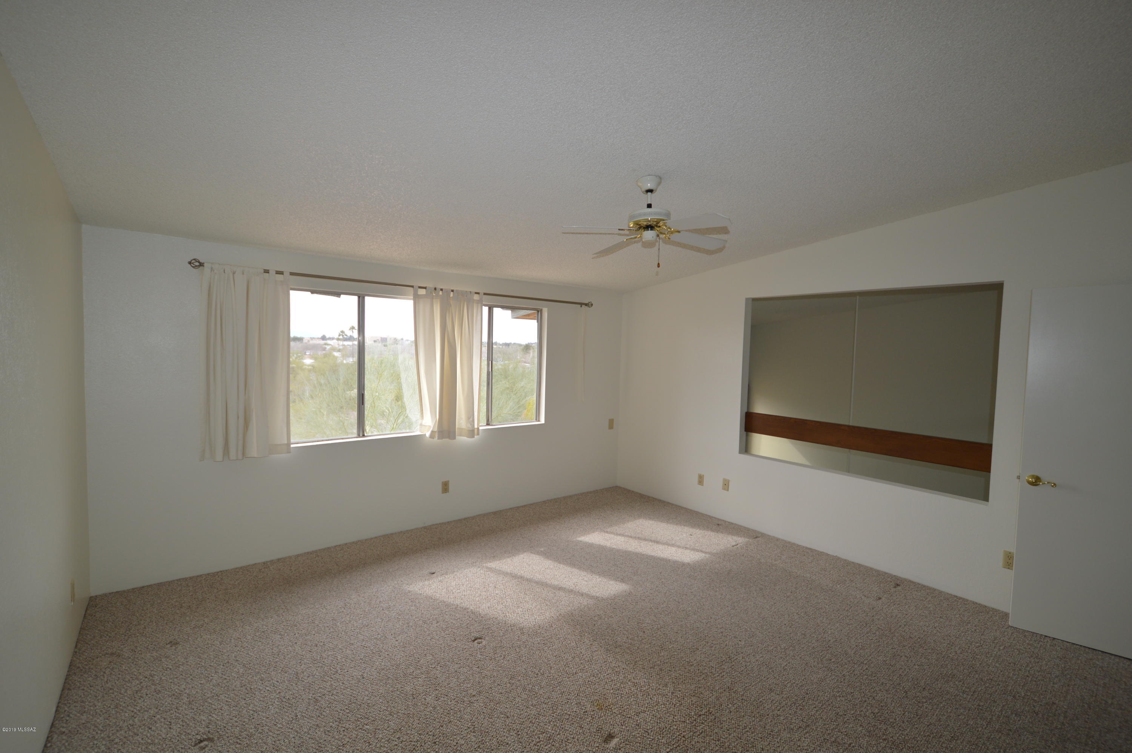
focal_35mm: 15
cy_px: 376
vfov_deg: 77.2
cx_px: 566
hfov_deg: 100.4
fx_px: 471
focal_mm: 10
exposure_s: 1/125
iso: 140
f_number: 4
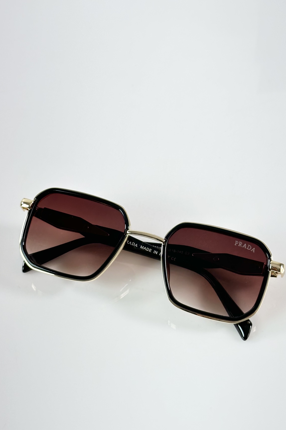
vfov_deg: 33.9
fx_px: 703
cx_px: 146
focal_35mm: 59
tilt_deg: -54.6
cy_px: 252
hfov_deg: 23.0
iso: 80
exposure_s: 1/100
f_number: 1.78
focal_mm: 6.86
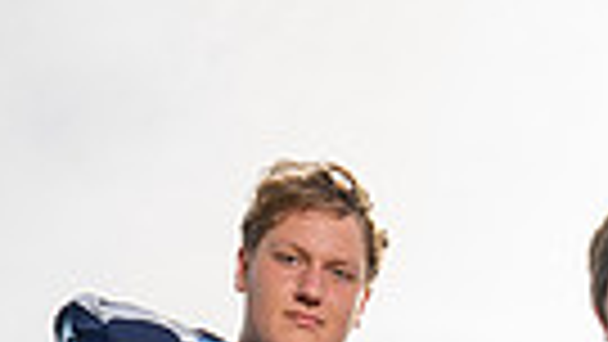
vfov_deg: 9.5
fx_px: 1693
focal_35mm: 105
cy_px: 958
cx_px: 432
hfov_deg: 20.2
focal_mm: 30
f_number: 7.1
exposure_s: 1/250
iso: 100
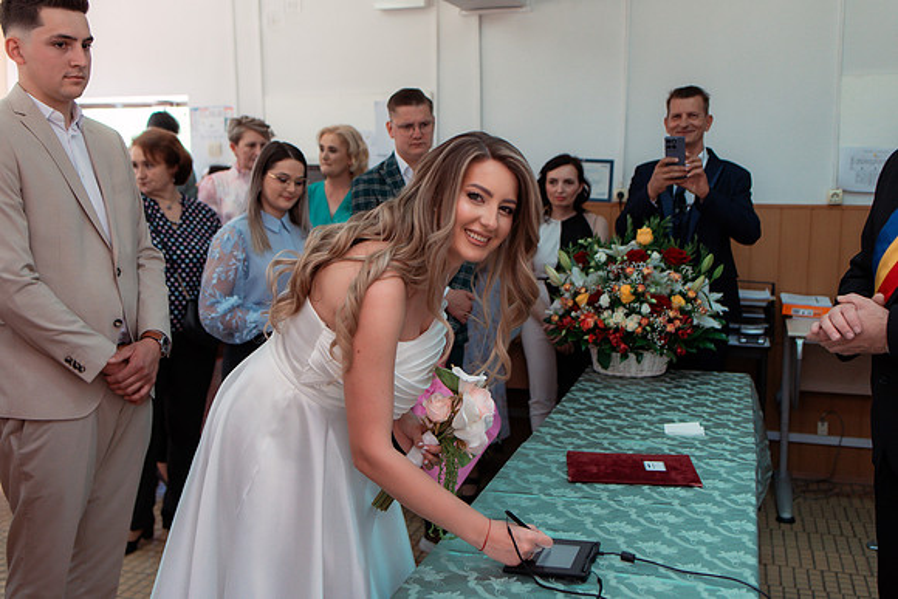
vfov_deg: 36.0
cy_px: 300
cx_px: 449
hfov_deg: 51.9
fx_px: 923
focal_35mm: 37
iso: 800
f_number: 3.2
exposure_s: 1/320
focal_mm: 35
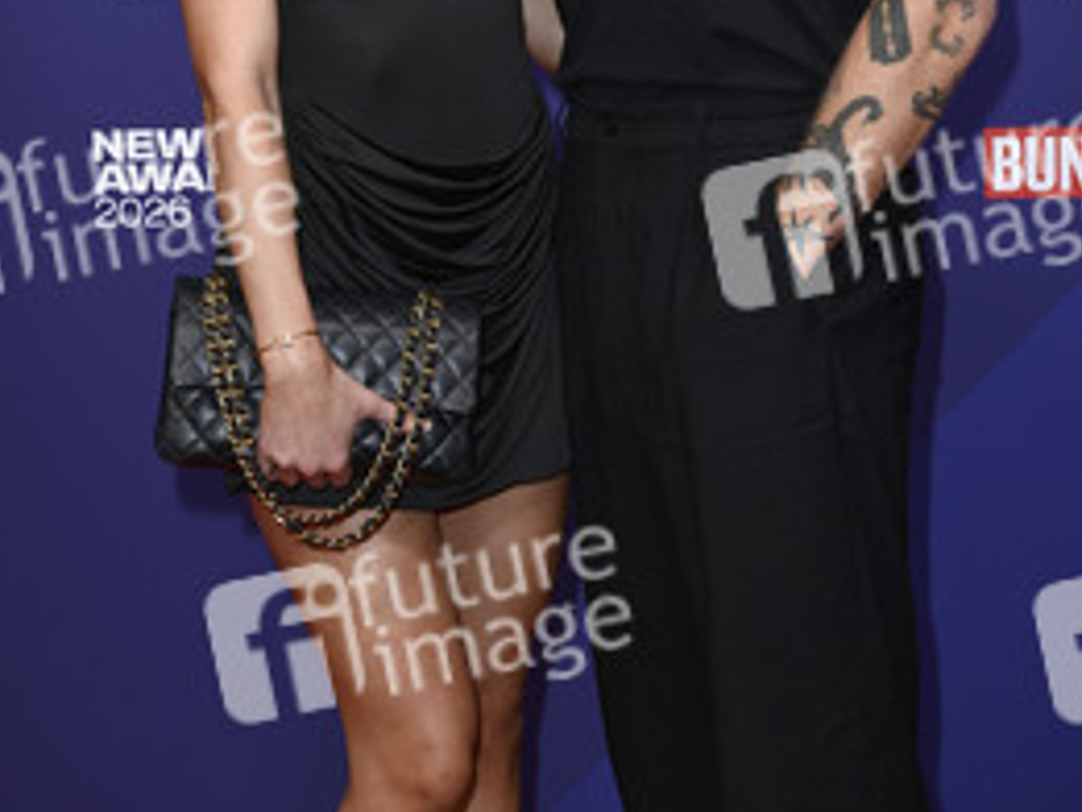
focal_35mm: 97
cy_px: 4
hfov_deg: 20.2
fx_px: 3033
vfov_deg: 15.0
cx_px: 539
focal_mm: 66
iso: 500
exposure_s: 1/250
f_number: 5.6
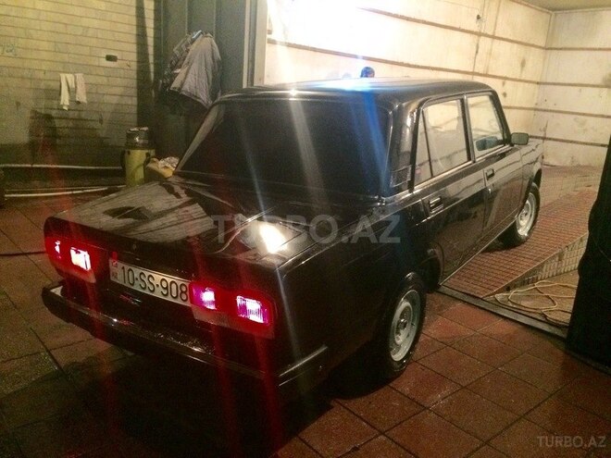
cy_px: 229
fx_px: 512
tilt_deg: -14.2
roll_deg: -4.4
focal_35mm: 29
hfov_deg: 61.7
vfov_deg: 48.2
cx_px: 306
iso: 500
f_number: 2.2
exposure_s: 1/17
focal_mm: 4.15
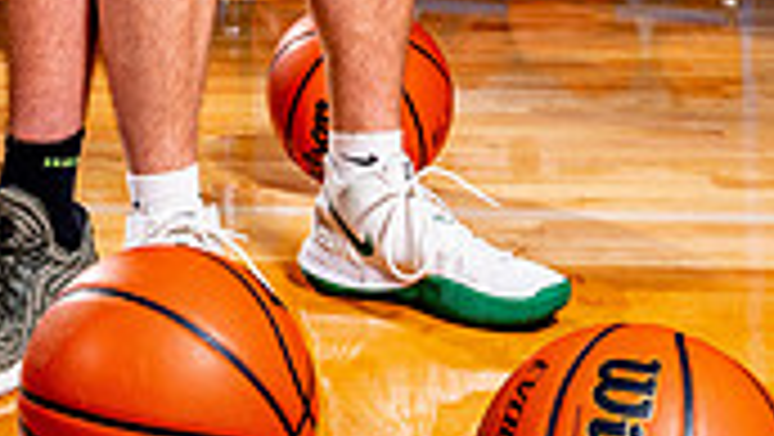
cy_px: -566
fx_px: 2033
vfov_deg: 10.7
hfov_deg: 21.2
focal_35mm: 99
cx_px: 110
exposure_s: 1/125
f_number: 5.6
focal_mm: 36
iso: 100
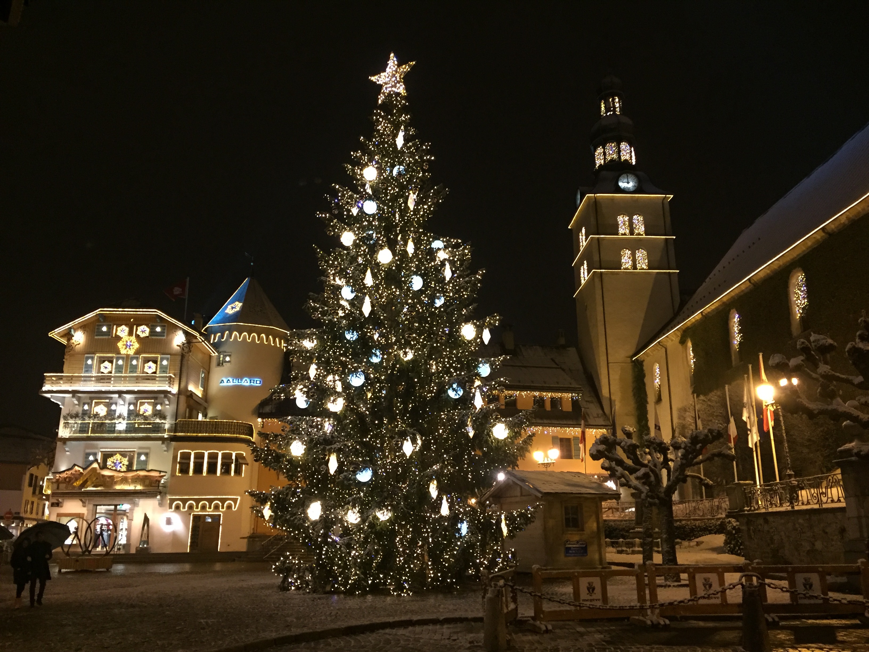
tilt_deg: +15.7
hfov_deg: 61.7
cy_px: 326
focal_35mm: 29
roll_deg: +0.4
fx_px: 728
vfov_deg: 48.2
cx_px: 434
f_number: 2.2
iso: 250
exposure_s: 1/20
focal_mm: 4.15
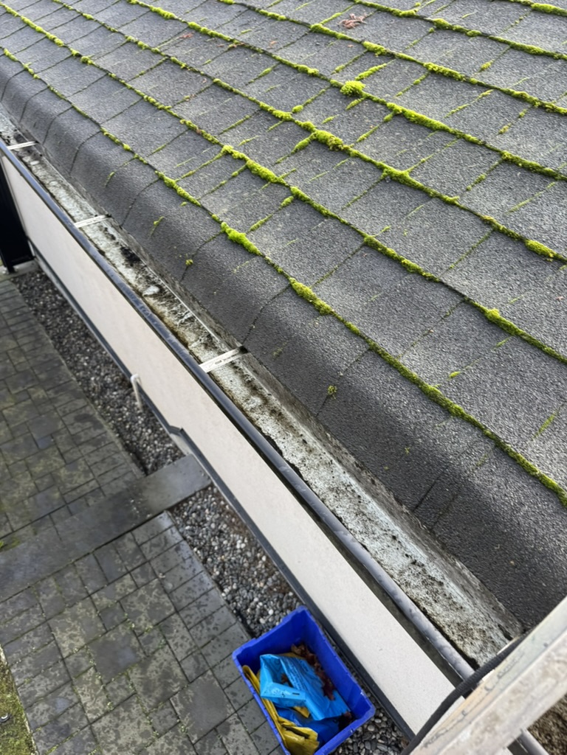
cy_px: 378
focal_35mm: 24
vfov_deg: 71.6
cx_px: 284
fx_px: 524
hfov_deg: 56.8
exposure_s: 1/172
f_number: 1.78
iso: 80
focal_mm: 6.76
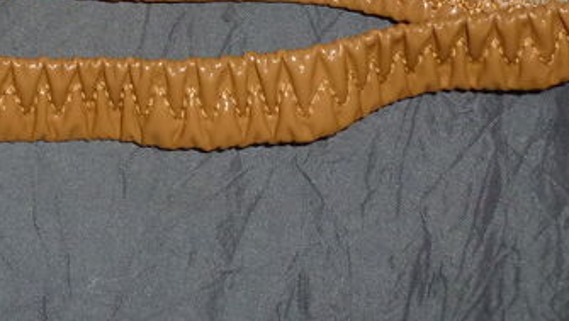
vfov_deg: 12.9
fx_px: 1374
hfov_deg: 22.7
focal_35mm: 91
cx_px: 31
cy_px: -88
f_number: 3.3
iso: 160
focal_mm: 5
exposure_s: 1/60
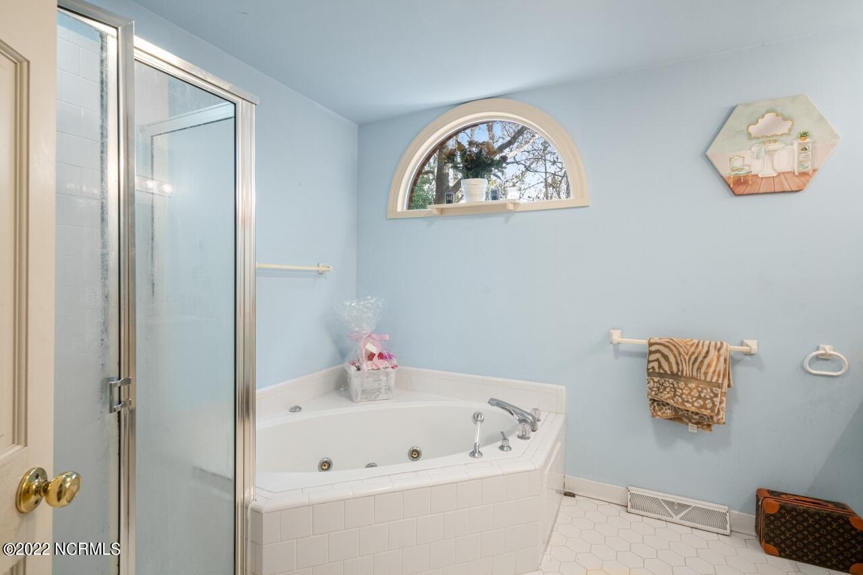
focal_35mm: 17
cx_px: 432
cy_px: 288
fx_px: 407
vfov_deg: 70.4
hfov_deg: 93.3
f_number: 9
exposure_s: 1/20
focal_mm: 17
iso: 500
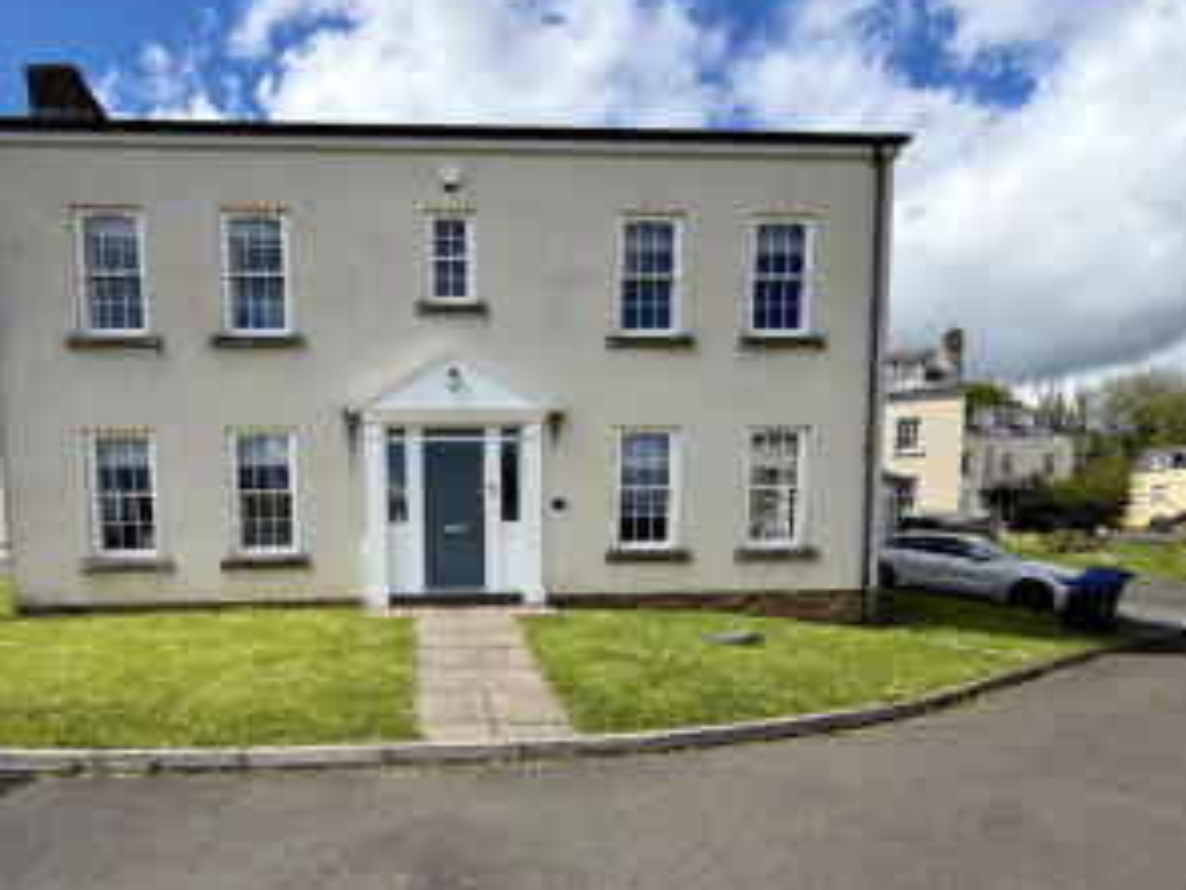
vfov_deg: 63.8
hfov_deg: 80.5
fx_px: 685
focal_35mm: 20
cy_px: 611
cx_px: 459
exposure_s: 1/789
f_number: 2.2
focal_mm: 2.22
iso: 20
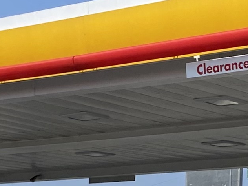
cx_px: 195
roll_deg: -3.5
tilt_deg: +5.7
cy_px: 239
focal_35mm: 166
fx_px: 1189
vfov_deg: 8.8
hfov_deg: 11.9
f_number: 1.8
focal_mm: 4.25
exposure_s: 1/3205
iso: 32
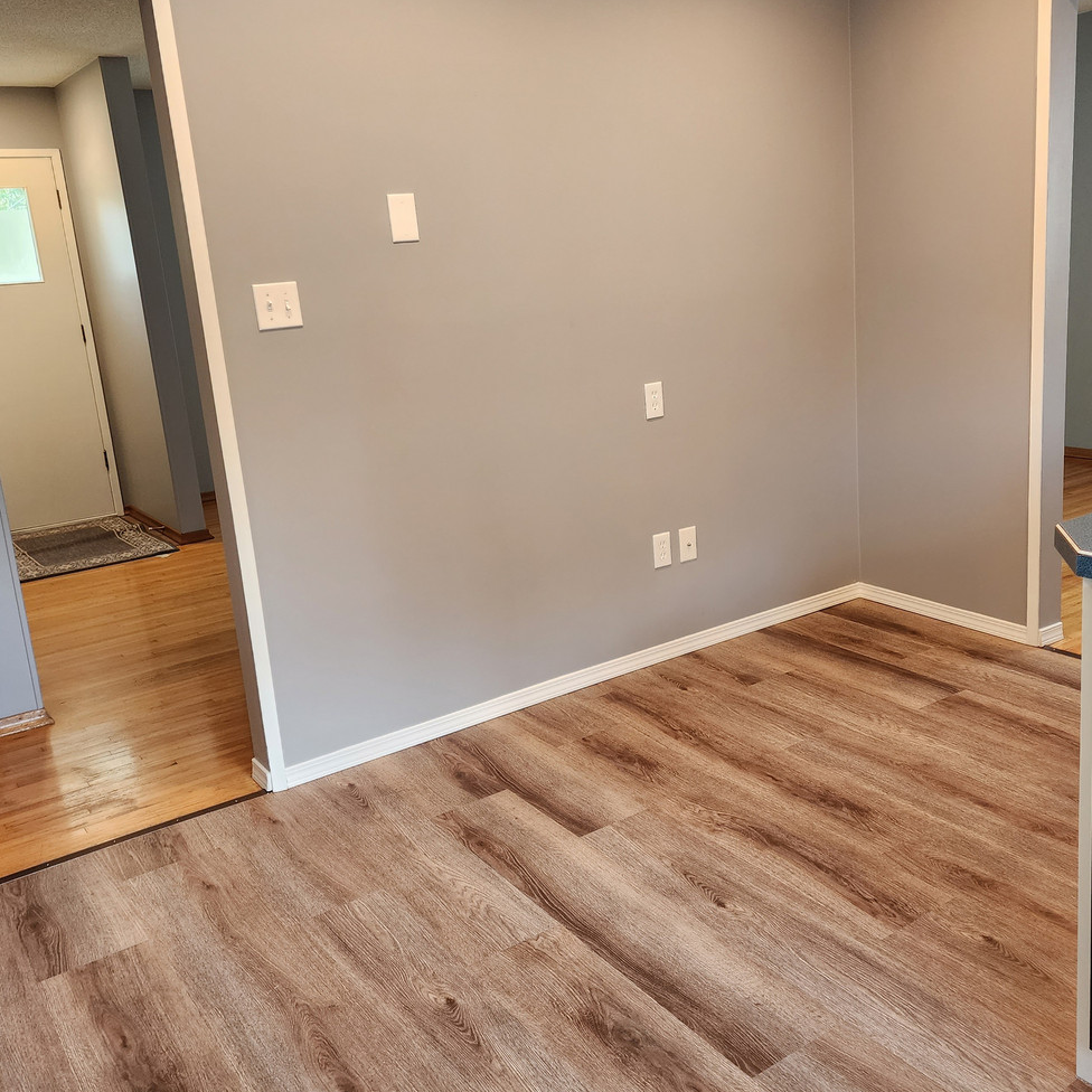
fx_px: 1142
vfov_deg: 51.1
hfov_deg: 50.9
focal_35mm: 32
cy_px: 509
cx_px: 636
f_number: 1.8
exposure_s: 1/120
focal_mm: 6.4
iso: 250
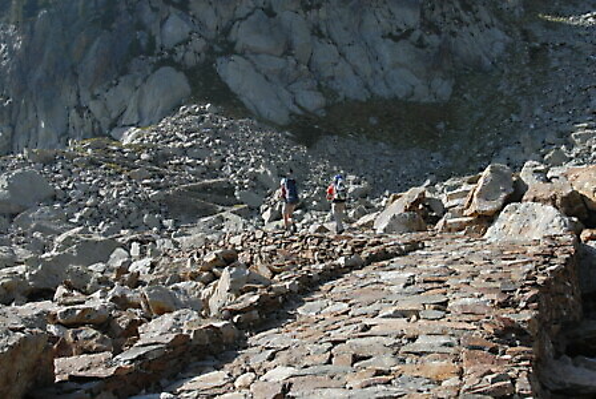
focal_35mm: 52
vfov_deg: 25.8
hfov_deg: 37.8
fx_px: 870
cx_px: 298
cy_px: 200
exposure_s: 1/320
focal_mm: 35
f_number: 11
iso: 400
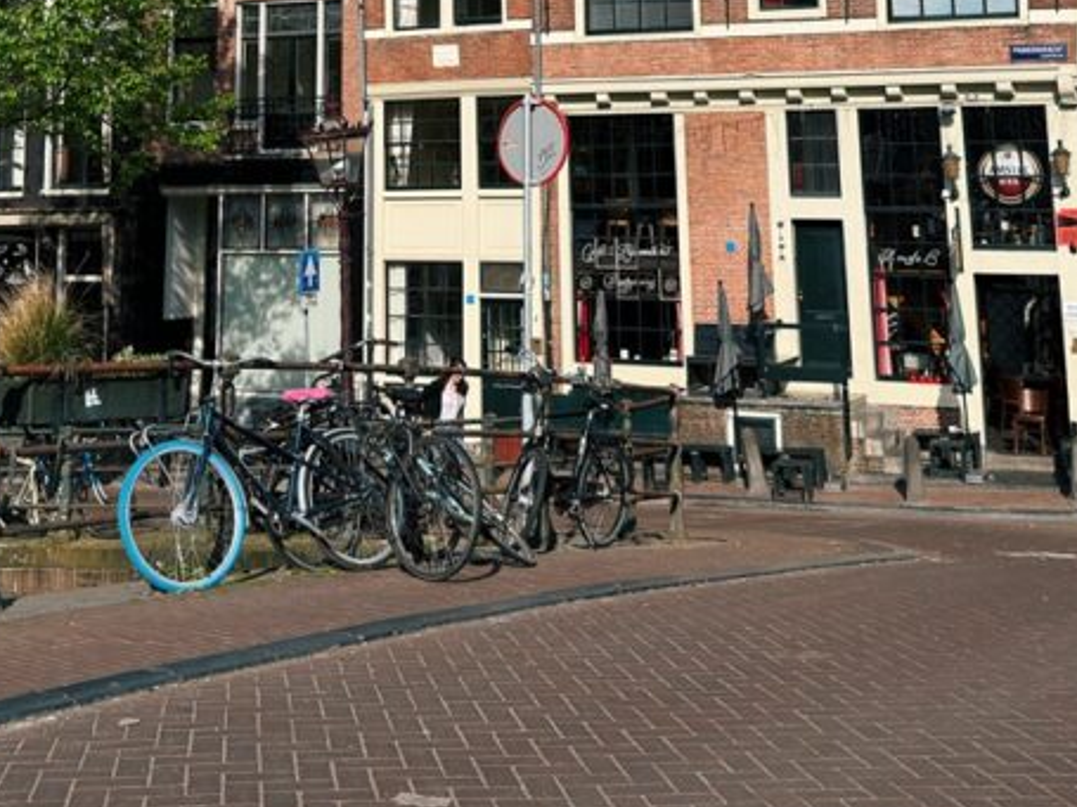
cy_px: -76
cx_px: 462
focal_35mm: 54
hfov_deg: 35.5
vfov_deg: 25.1
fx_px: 1680
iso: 100
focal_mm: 6.86
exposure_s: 1/7937
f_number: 1.78
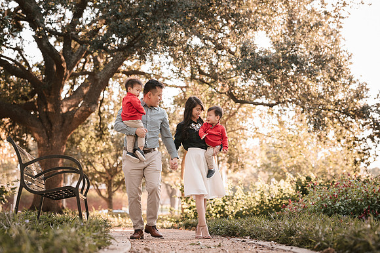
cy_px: 126
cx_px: 190
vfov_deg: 16.0
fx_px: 902
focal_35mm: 86
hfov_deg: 23.8
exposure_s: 1/200
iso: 320
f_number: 3.2
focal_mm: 85
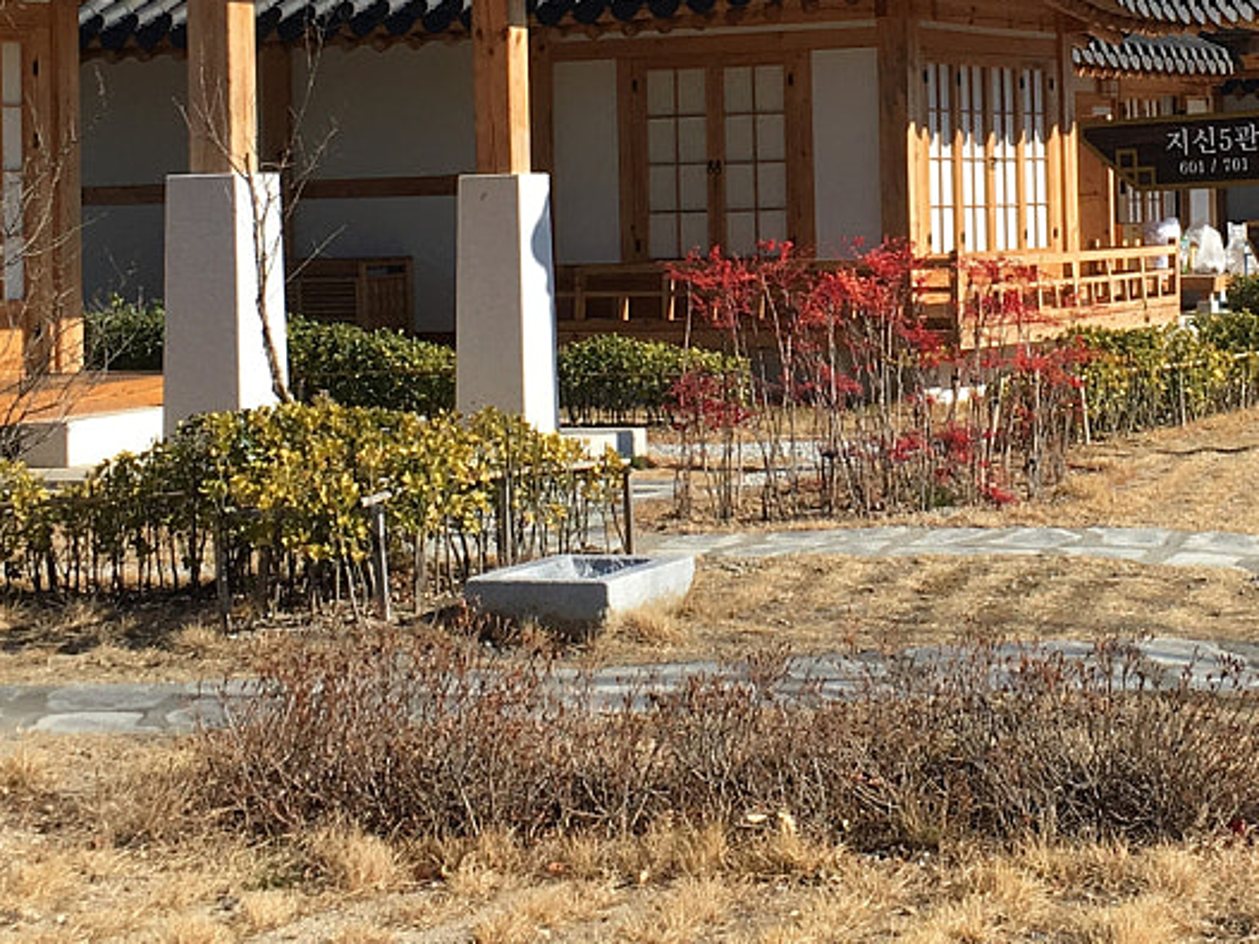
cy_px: 48
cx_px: 917
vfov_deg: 16.5
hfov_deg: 22.1
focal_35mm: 88
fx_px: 3200
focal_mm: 4.15
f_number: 2.2
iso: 25
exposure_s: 1/1261
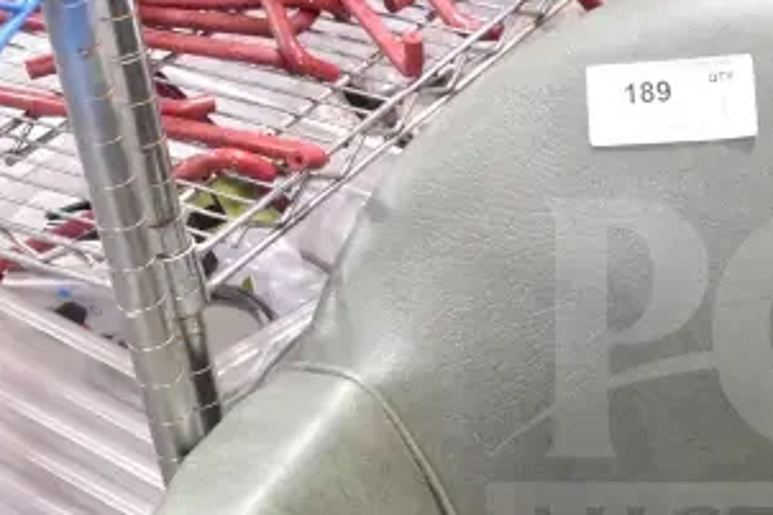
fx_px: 1953
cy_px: 401
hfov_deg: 21.6
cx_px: 773
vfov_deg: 14.9
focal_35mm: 91
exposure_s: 1/160
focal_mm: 30
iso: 6400
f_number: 6.3
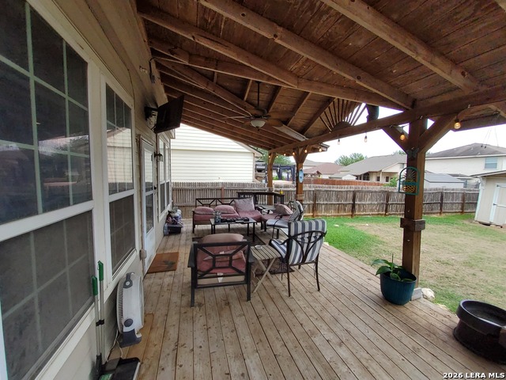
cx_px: 253
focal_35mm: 13
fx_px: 190
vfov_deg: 89.9
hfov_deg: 106.2
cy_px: 190
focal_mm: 1.13
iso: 50
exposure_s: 1/457
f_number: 2.2
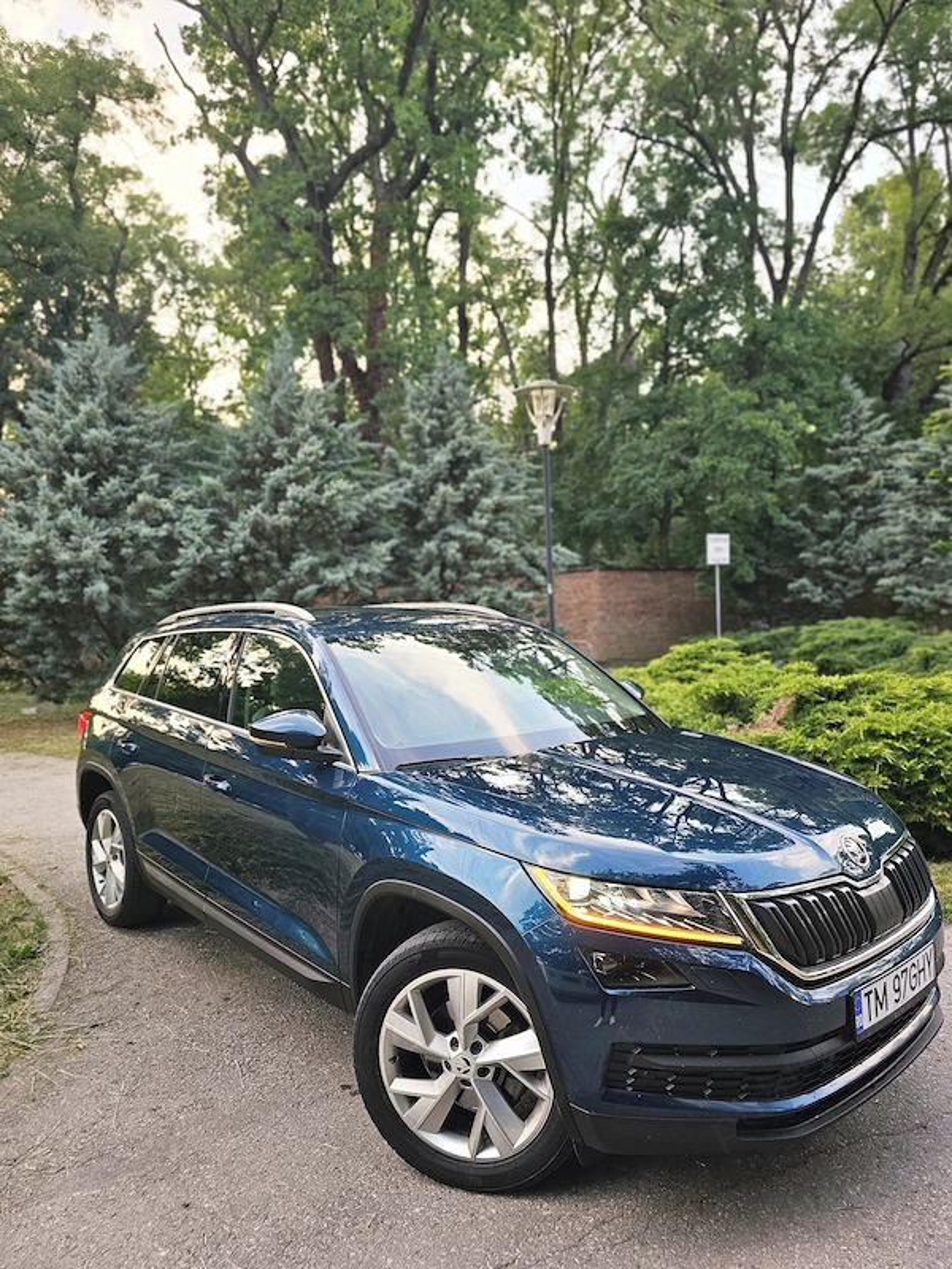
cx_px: 476
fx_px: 843
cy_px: 634
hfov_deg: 58.9
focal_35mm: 23
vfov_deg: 73.9
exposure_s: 1/101
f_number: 1.7
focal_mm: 6.3
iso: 100
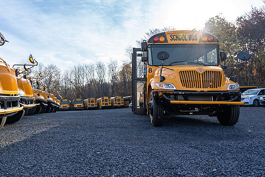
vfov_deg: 43.6
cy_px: 76
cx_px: 108
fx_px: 221
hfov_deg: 61.4
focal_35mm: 30
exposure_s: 1/400
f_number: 5.6
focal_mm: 24
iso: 125
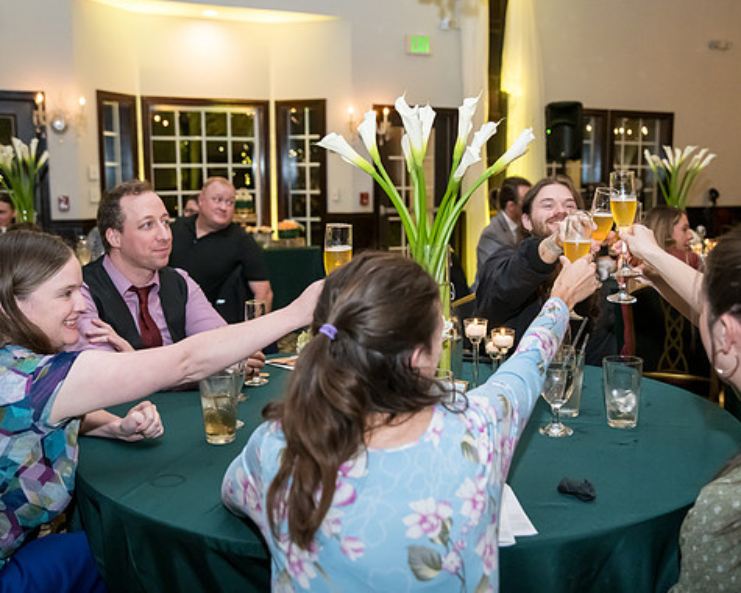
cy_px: 296
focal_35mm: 39
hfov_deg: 46.8
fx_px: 855
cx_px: 378
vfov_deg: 38.2
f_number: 3.2
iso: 3200
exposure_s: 1/320
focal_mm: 34
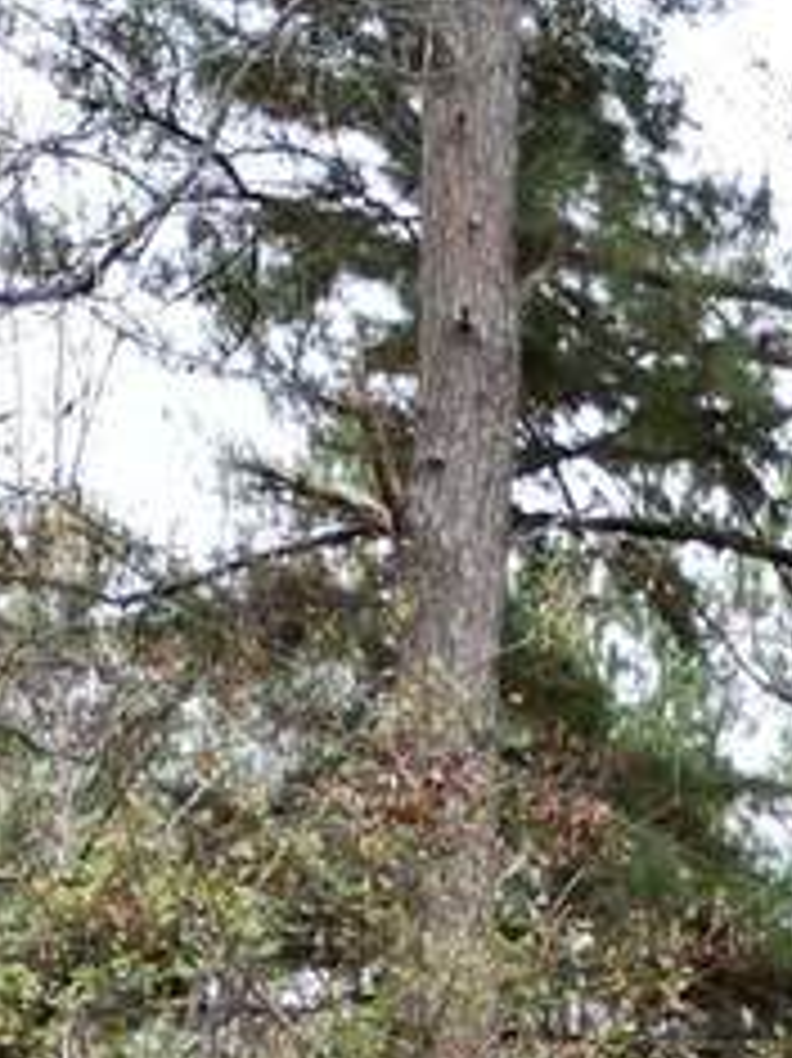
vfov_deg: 13.5
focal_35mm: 131
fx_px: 4000
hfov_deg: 10.0
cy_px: 1904
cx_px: 1854
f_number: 1.7
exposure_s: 1/640
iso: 140
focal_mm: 6.72
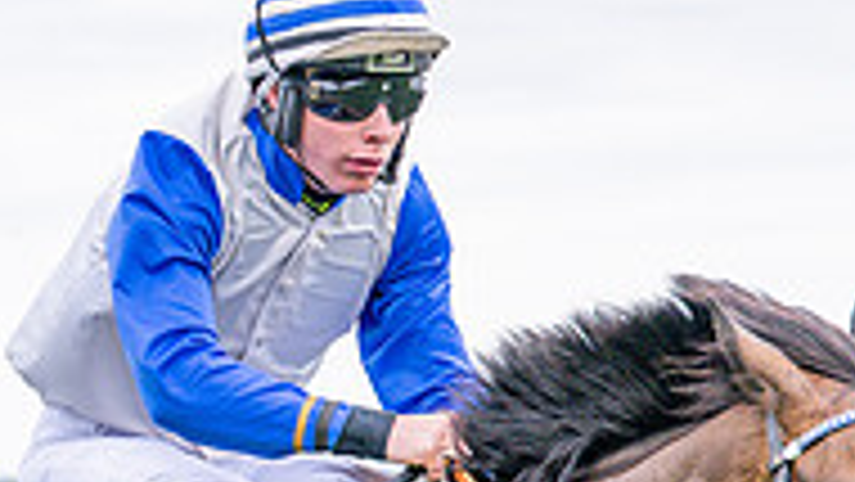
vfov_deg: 4.1
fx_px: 6713
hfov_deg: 7.3
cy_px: 687
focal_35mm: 296
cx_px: 358
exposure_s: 1/1600
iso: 400
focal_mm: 70
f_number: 4
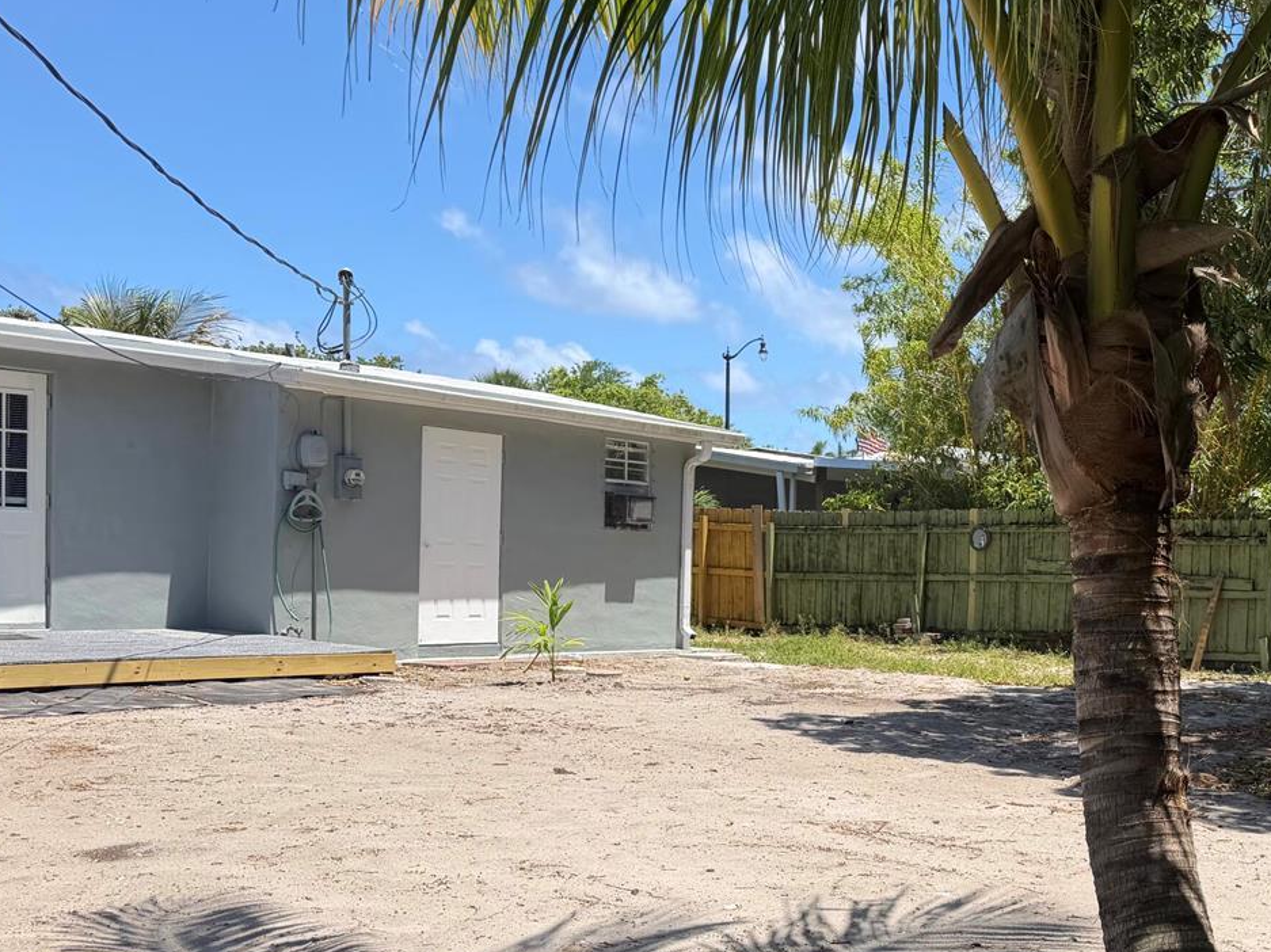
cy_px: 610
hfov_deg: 43.3
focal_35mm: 41
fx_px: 1505
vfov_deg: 34.9
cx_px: 1049
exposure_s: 1/3425
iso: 80
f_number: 1.78
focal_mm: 6.76
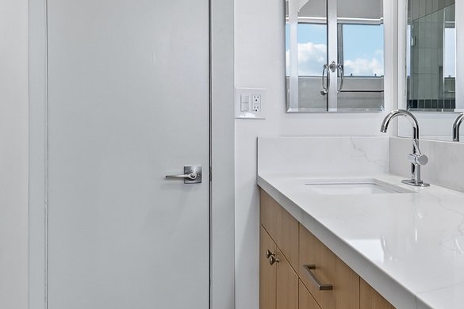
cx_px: 273
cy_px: 111
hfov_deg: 46.2
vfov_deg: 31.7
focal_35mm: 42
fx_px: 541
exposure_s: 1/8
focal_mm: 12
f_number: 8
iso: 250
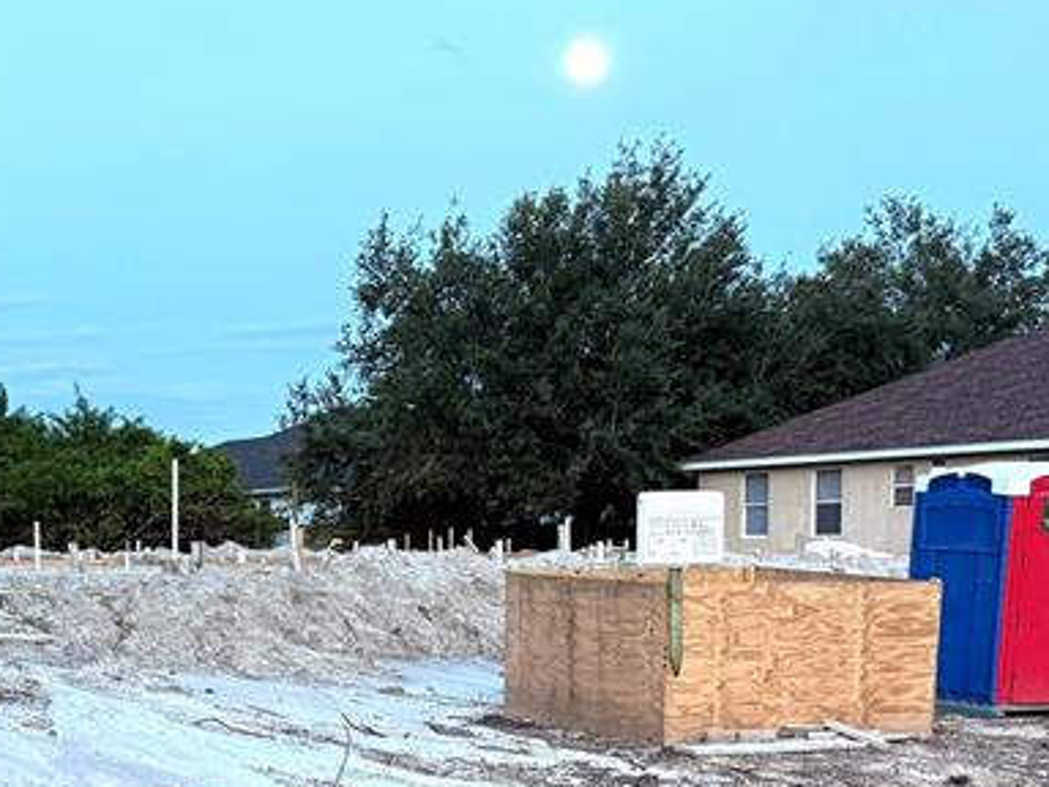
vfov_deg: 22.4
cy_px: 689
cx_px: 358
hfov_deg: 30.1
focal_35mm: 64
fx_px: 1939
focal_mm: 6.76
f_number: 1.78
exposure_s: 1/69
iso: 200
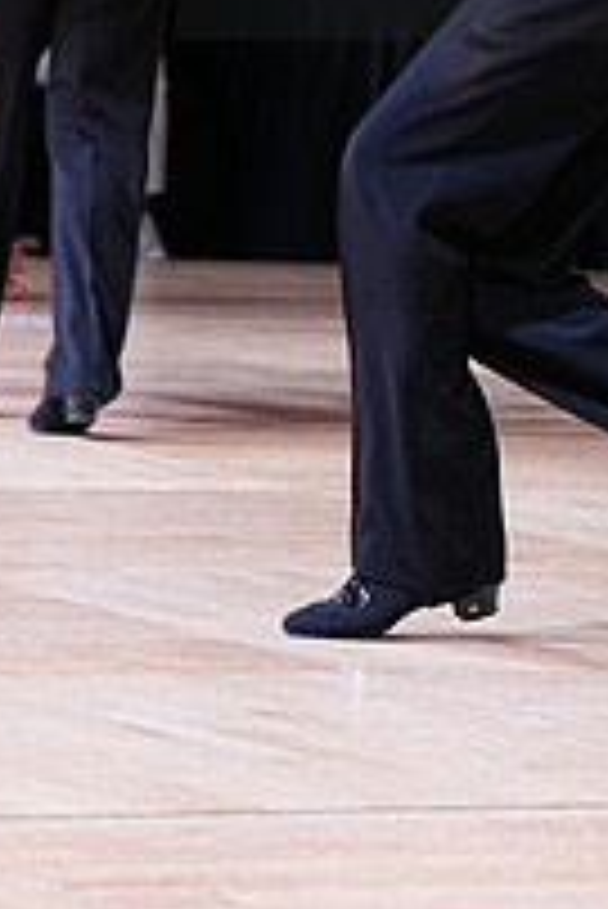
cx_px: 799
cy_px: -108
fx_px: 6752
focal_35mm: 267
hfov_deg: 5.1
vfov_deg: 7.7
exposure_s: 1/400
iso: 2000
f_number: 4
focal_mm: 93
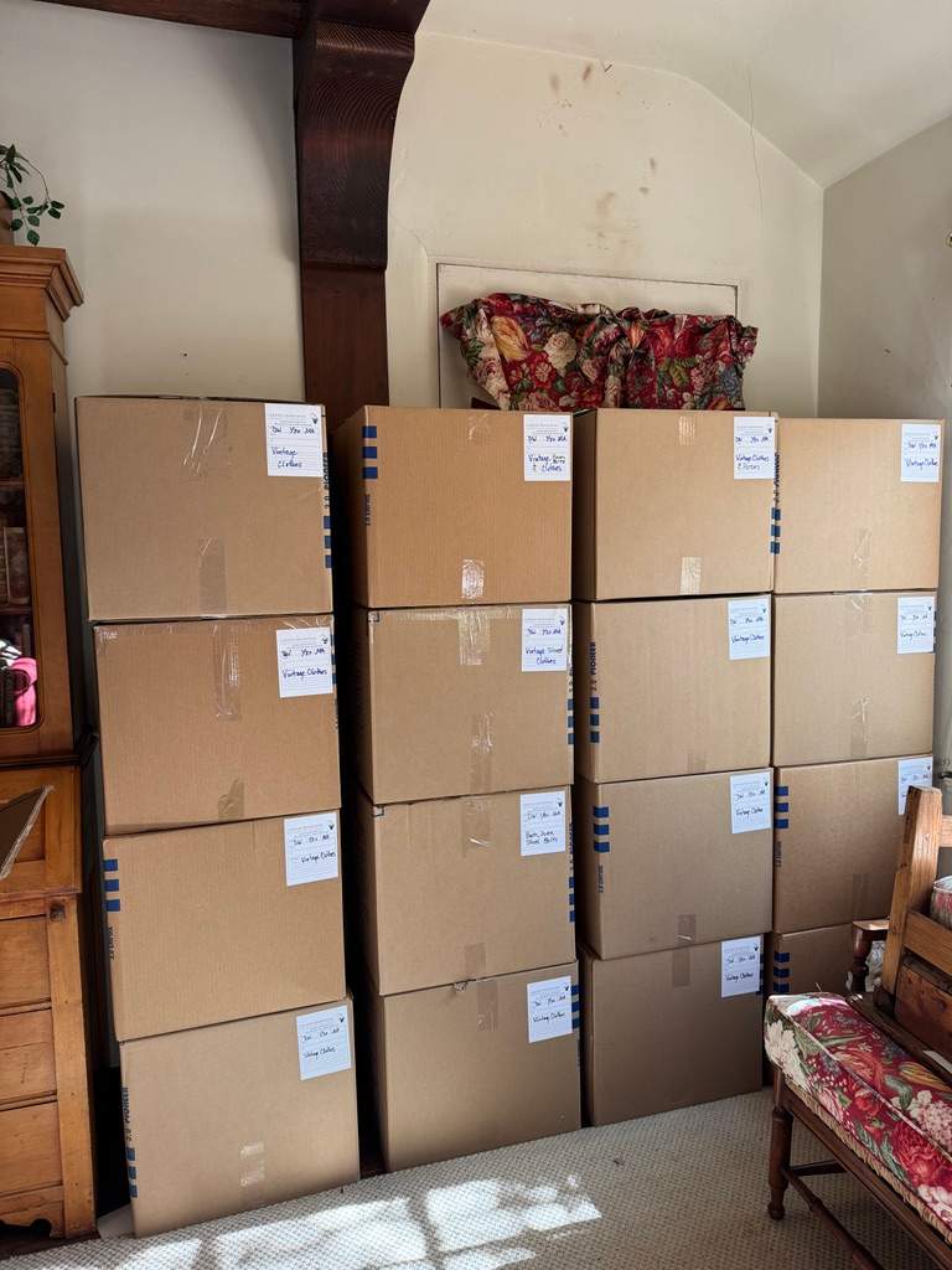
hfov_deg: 56.8
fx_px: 880
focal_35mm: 24
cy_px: 635
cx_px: 476
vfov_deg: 71.6
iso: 125
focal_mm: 6.76
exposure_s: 1/121
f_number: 1.78
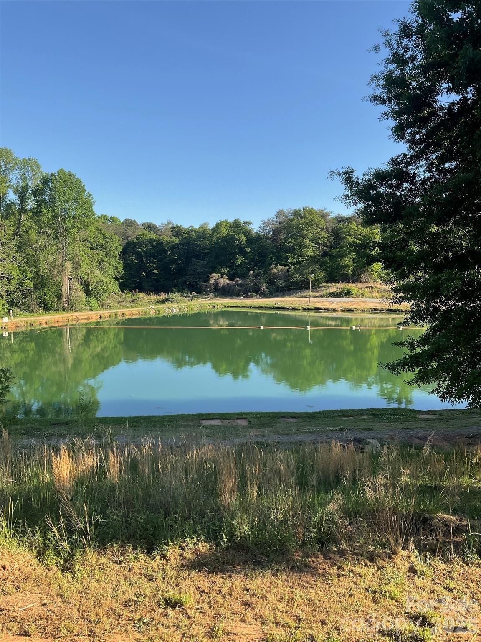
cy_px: 321
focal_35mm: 29
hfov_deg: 48.2
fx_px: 537
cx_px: 240
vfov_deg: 61.7
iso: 16
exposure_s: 1/739
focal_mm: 3
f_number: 1.8
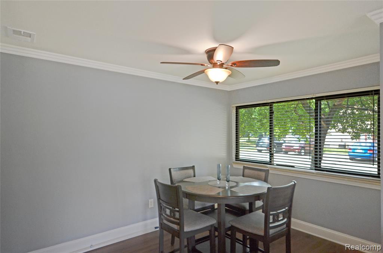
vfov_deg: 59.3
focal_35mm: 21
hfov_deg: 81.3
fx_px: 223
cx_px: 192
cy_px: 126
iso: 400
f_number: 4.8
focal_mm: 14
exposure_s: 1/80
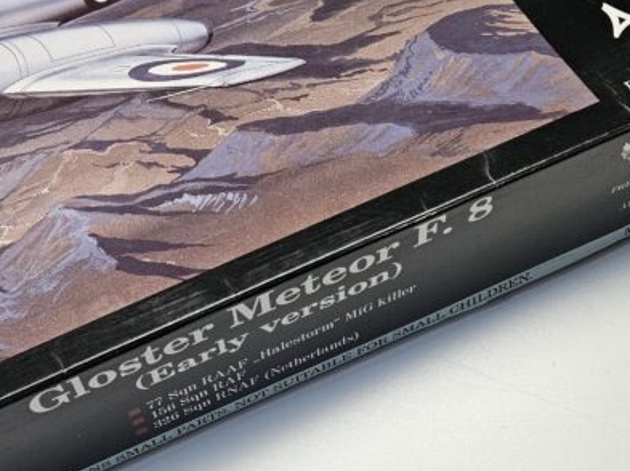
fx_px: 1091
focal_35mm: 60
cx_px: 178
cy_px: 131
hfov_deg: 31.8
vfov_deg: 24.2
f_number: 1.8
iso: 250
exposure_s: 1/120
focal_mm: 5.4
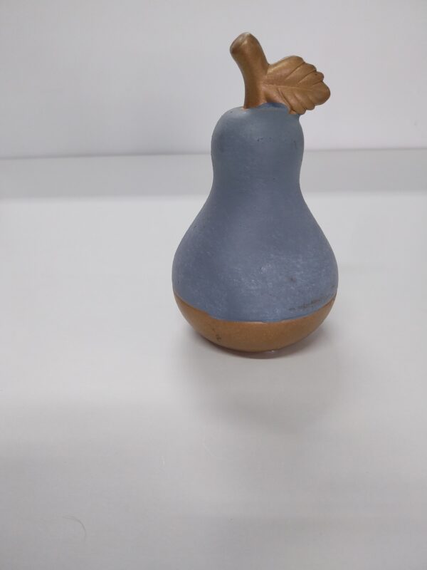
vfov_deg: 67.3
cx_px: 214
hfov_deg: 53.1
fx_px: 428
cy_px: 285
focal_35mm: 26
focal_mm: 4
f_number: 1.8
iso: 100
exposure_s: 1/50
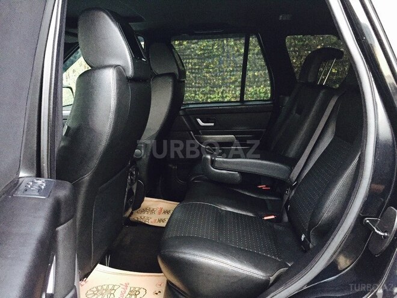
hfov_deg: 61.7
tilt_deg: -10.6
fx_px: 333
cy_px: 149
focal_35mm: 29
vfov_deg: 48.2
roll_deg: +1.0
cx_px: 198
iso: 320
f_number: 2.2
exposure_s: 1/17
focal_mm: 4.15
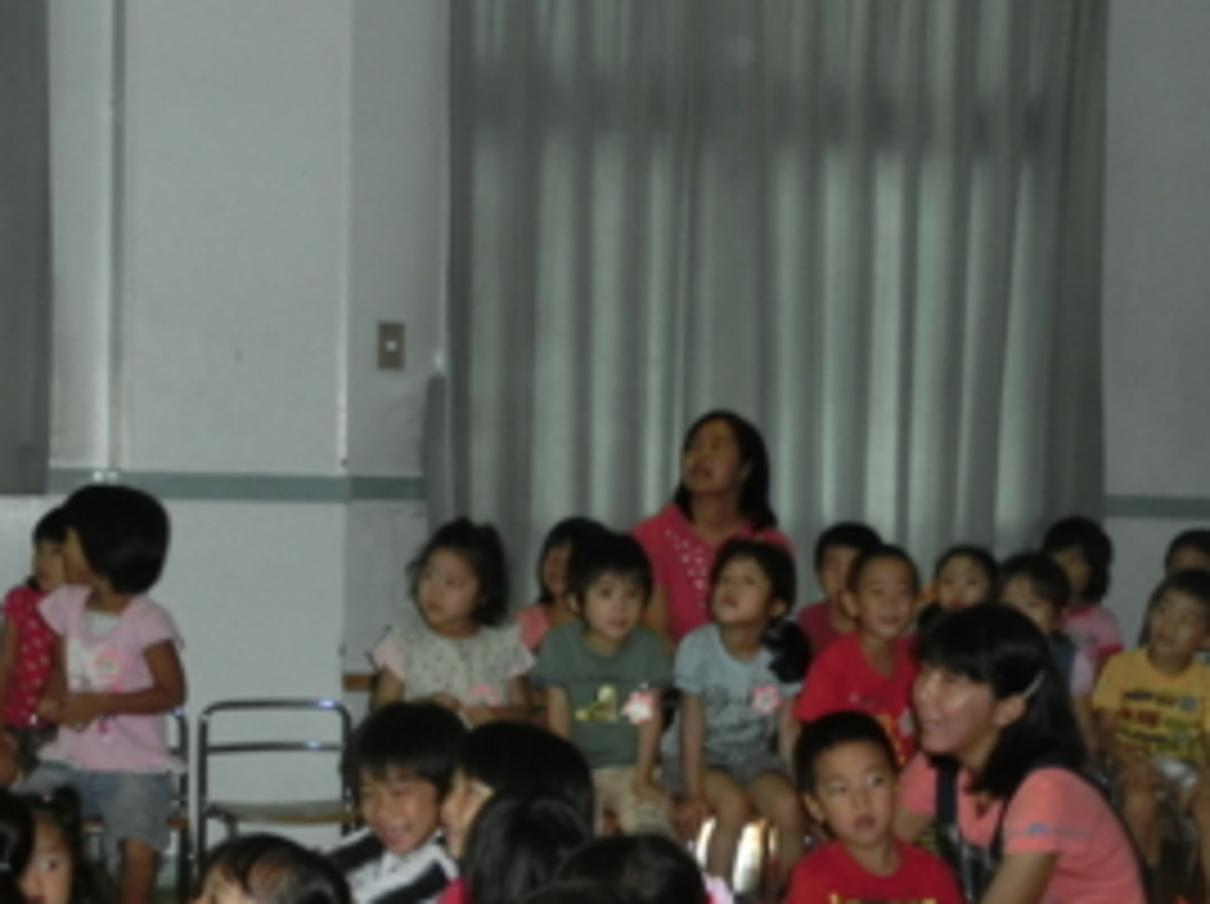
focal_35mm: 70
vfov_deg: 20.8
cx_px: 697
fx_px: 2444
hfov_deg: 27.8
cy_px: 643
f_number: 4.2
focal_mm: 8.29
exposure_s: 1/8
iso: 500
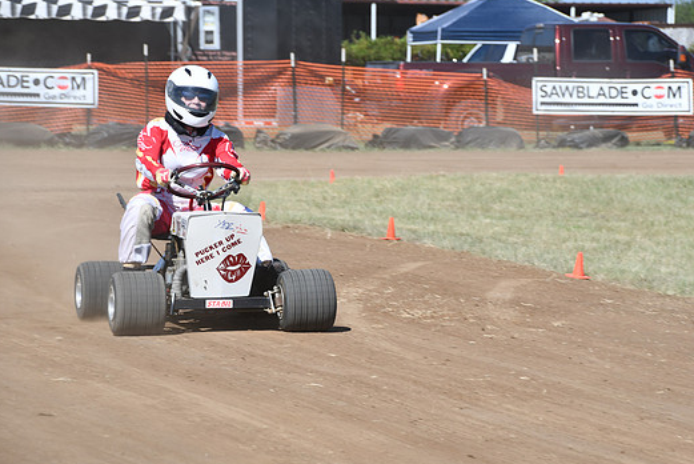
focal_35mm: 217
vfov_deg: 6.3
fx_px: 4185
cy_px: 251
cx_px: 378
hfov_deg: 9.5
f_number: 8
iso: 100
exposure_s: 1/250
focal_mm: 130
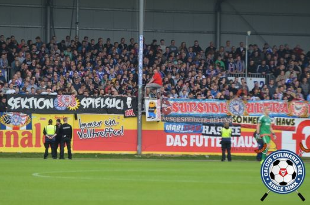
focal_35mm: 325
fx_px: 2792
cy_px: 95
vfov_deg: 4.2
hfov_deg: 6.4
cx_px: 154
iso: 450
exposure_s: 1/1000
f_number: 4
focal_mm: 200
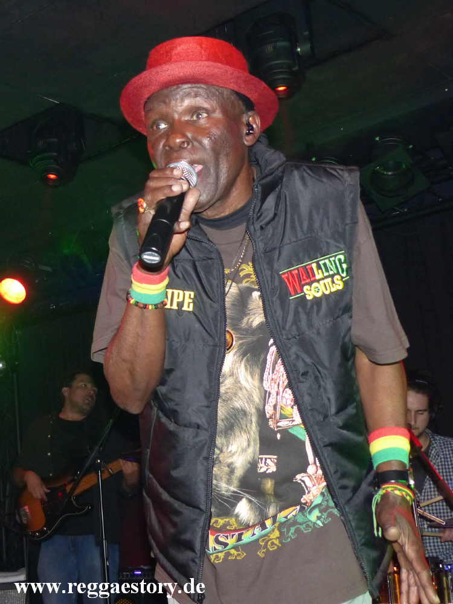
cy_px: 302
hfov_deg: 39.7
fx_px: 628
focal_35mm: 36
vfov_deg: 51.4
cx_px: 226
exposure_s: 1/60
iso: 400
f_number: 2.8
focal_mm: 6.4
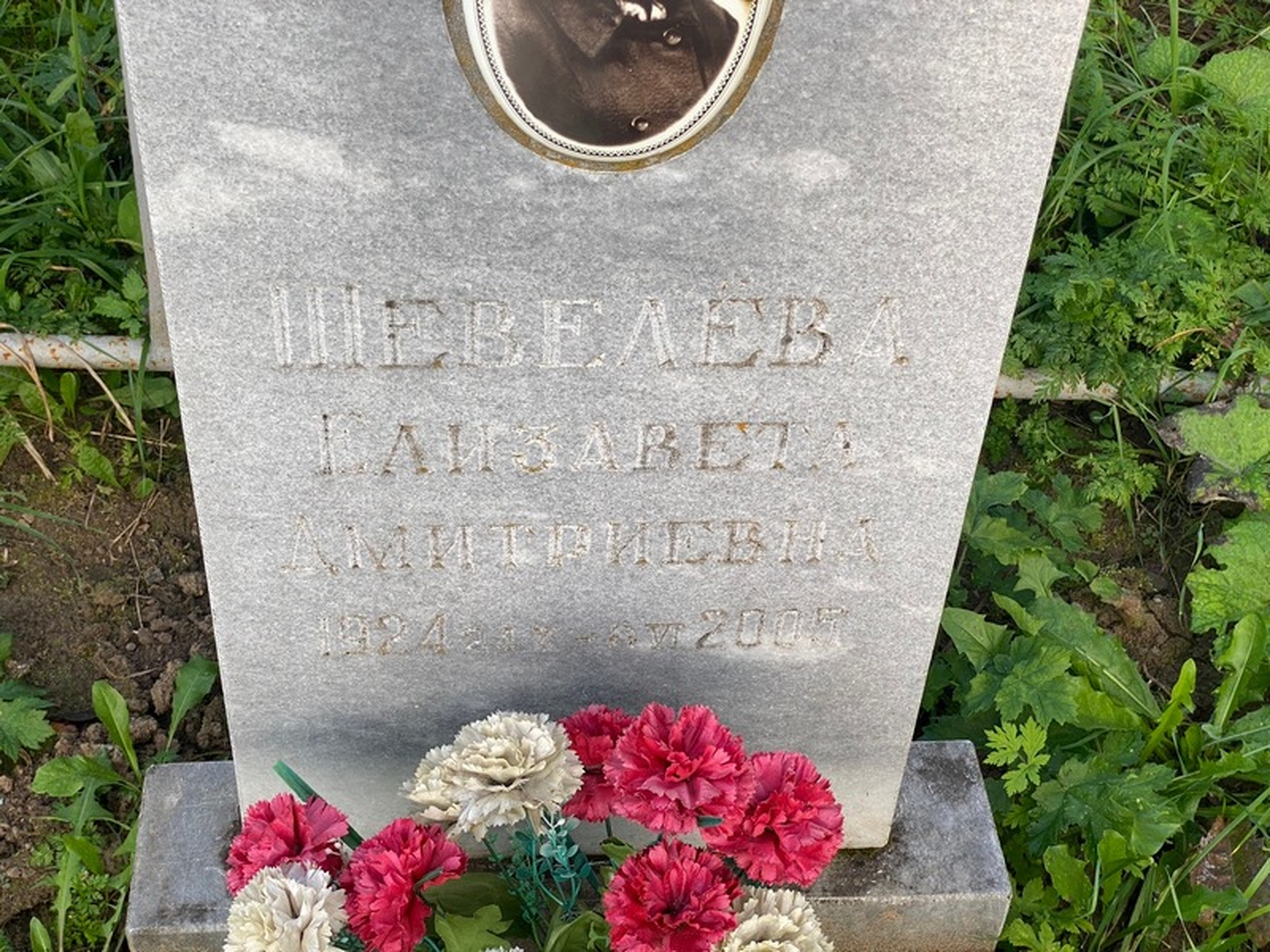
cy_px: 476
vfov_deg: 28.0
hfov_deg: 36.8
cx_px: 635
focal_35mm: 52
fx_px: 1908
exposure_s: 1/122
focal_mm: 6
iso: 20
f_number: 2
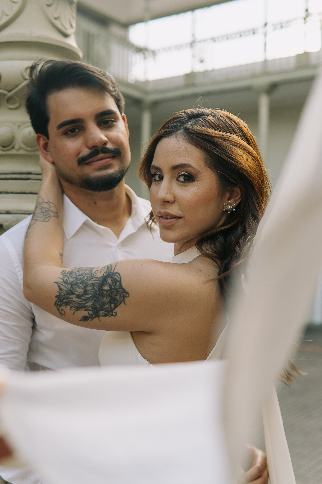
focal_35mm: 45
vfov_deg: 43.6
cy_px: 242
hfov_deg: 29.9
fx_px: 604
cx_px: 161
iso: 100
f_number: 2.5
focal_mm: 30
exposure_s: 1/250
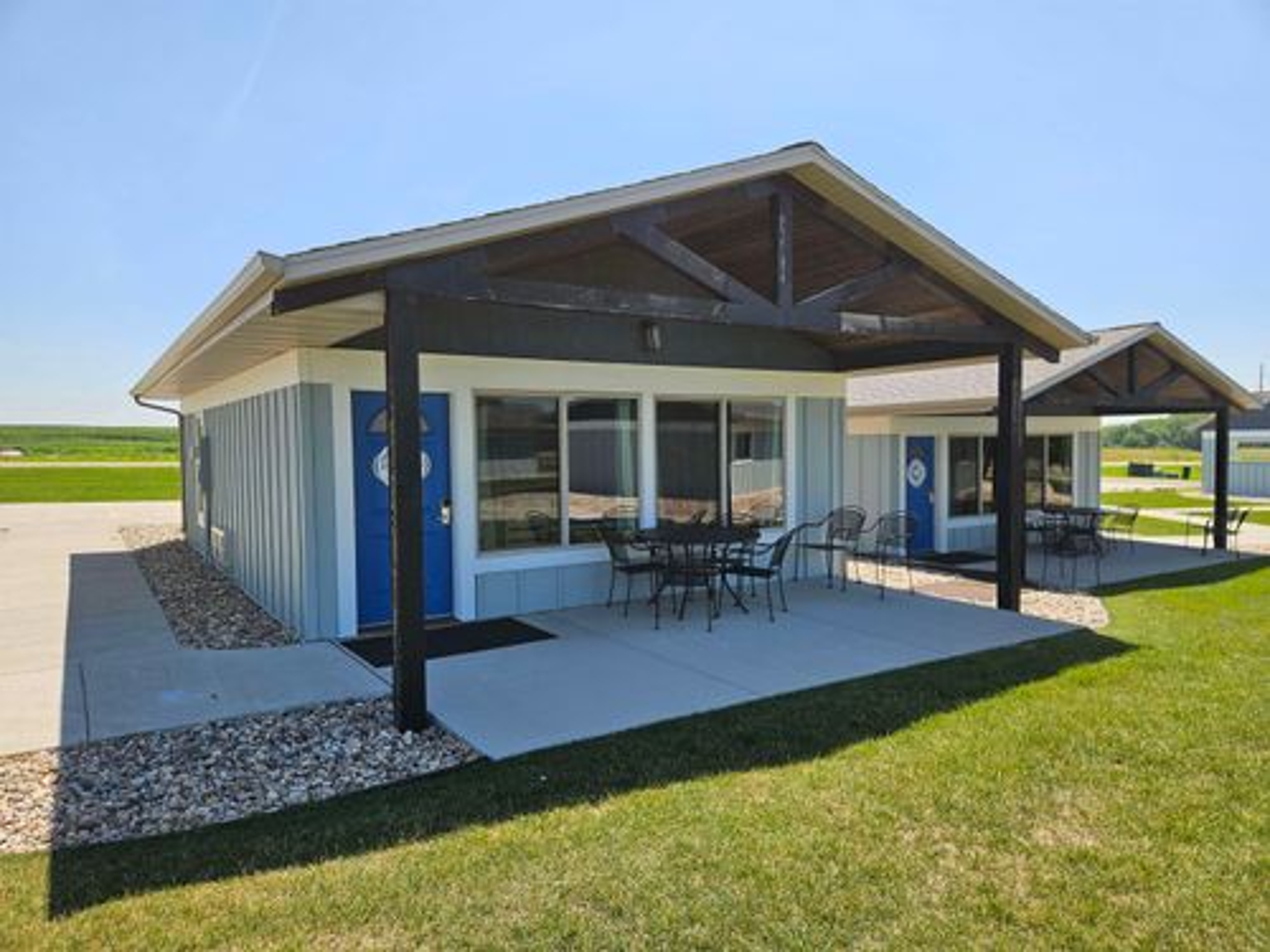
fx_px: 844
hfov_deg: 73.9
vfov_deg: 58.9
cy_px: 476
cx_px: 635
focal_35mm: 23
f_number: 1.8
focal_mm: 5.4
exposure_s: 1/1328
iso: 25
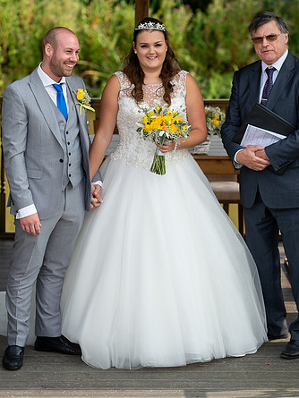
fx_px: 1830
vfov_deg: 12.4
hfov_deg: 9.3
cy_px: 180
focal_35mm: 159
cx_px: 149
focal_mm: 85
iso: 100
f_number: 2.8
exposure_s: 1/800
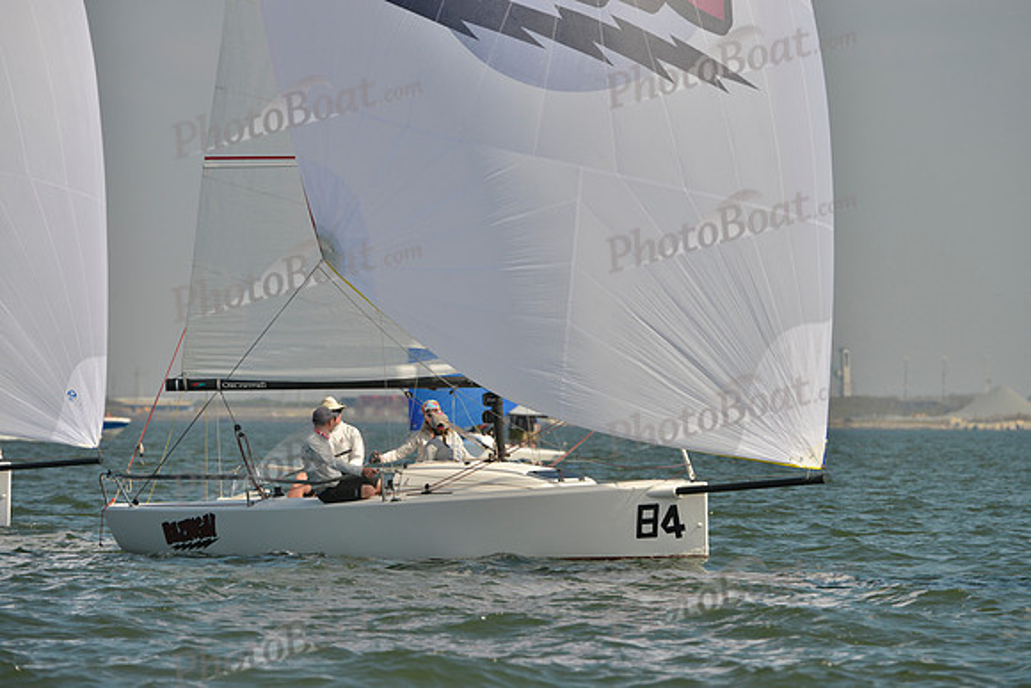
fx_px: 9739
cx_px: 516
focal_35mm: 340
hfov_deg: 6.1
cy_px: 344
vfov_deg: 4.0
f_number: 9
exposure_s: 1/1250
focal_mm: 340
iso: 280
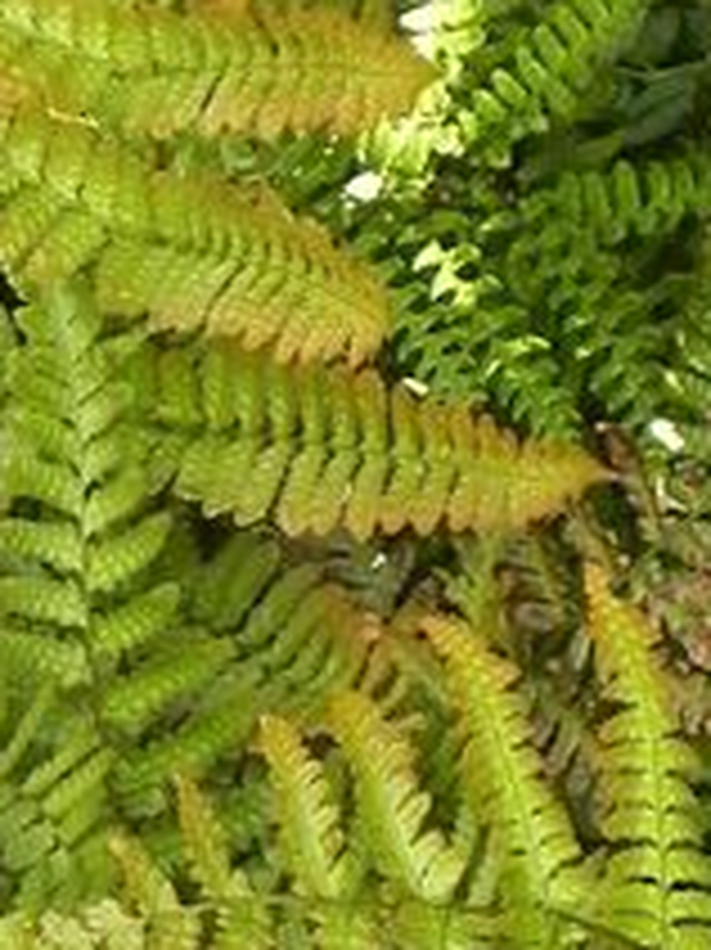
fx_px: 5401
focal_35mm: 197
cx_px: -126
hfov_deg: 7.5
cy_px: 423
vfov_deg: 10.0
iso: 160
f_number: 4
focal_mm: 9.2
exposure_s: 1/160
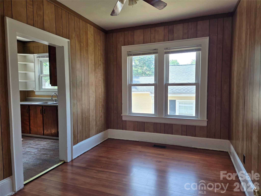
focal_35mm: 23
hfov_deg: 73.9
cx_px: 130
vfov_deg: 58.9
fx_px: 173
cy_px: 98
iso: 80
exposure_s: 1/180
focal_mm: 5.4
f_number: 1.8
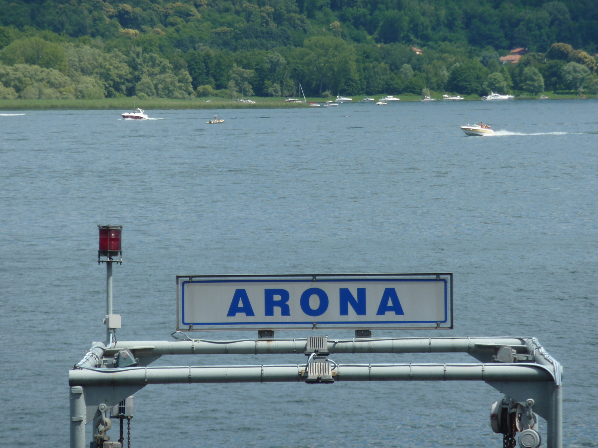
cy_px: 224
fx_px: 5183
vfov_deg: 5.0
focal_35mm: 300
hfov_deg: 6.6
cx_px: 299
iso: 80
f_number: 5.6
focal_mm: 49.2
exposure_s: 1/500
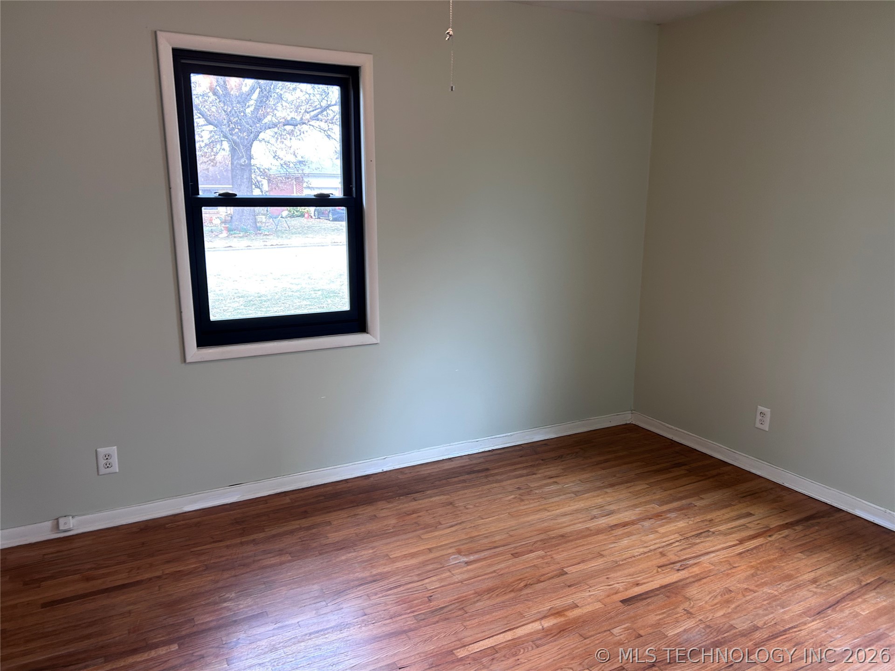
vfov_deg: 53.1
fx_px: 672
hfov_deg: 67.3
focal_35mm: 26
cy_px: 336
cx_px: 448
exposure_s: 1/60
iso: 100
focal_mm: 5.7
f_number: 1.5
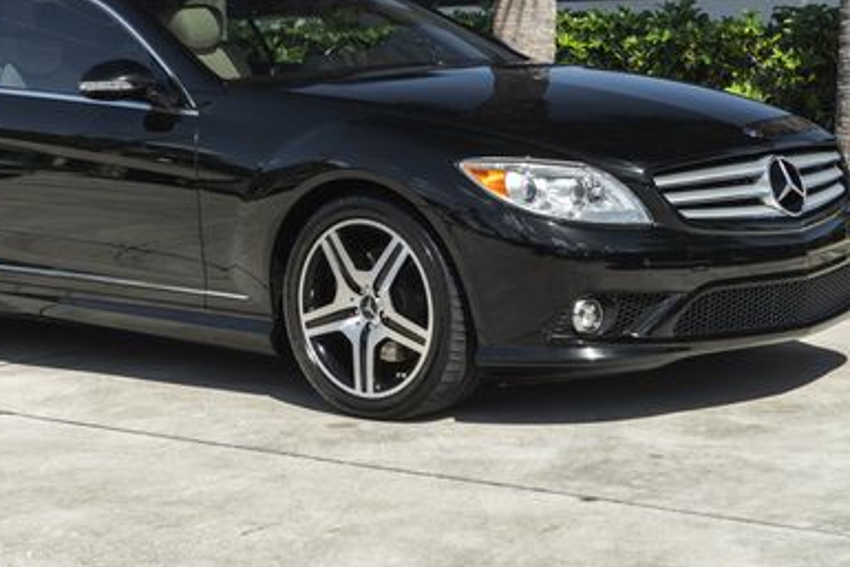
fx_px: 2102
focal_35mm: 89
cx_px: 278
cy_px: 56
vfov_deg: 15.2
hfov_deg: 22.8
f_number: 7.1
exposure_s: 1/125
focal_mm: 43
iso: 200
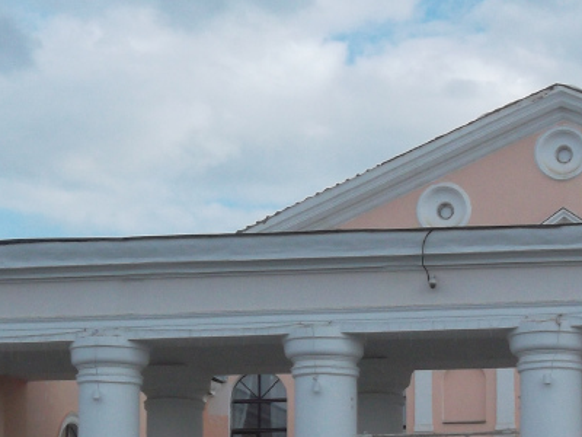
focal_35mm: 143
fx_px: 2404
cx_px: 496
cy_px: 337
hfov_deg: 13.7
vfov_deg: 10.3
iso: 80
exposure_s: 1/350
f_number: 4.5
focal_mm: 7.8
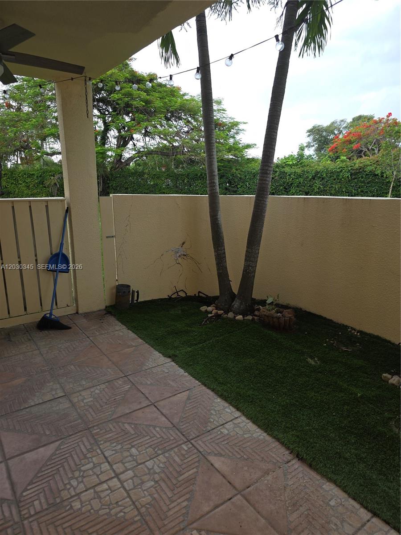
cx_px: 200
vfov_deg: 73.9
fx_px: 355
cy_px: 268
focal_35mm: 23
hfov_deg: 58.9
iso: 100
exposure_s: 1/30
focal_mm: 6.3
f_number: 1.7
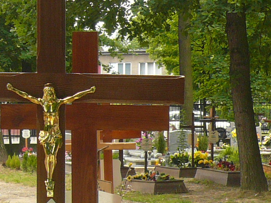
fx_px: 1175
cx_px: 78
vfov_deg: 9.9
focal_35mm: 150
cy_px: 169
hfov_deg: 13.1
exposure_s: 1/200
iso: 100
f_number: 3.2
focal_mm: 6.4
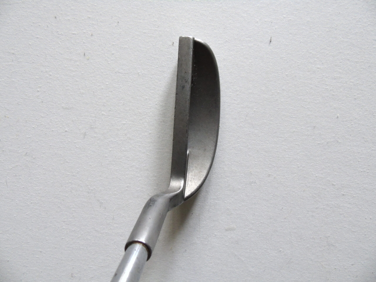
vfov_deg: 54.9
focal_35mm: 25
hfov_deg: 69.4
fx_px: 272
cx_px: 188
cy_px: 141
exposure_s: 1/30
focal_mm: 4.4
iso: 320
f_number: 3.4
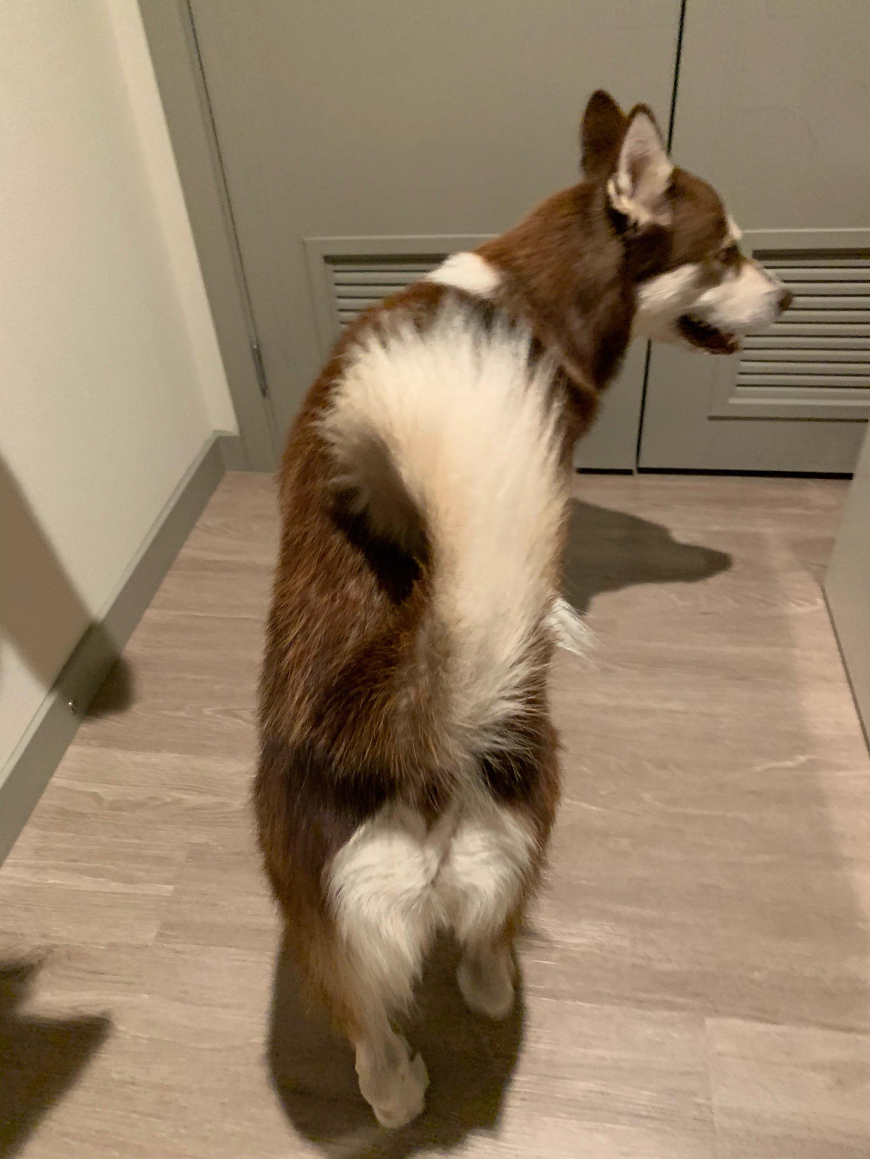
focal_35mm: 26
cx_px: 435
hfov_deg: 53.1
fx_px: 871
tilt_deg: -42.0
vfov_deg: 67.3
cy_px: 580
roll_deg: +1.4
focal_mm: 4.25
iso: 400
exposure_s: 1/40
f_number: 1.8
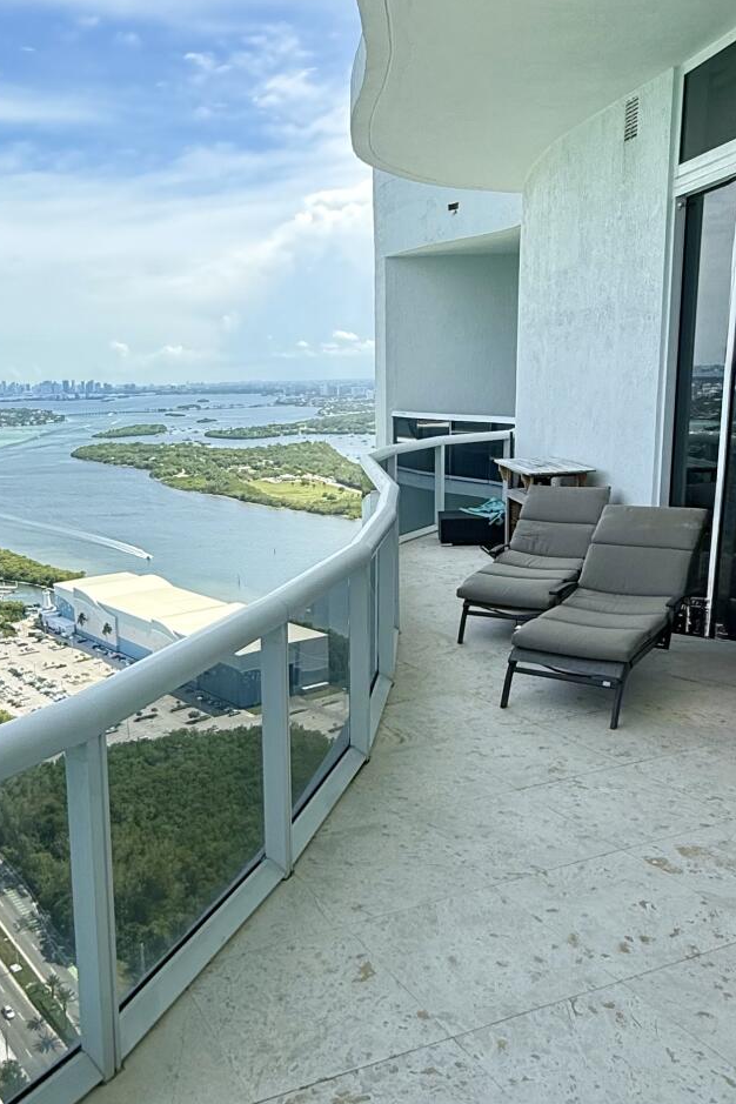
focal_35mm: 31
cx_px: 208
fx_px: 951
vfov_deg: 60.3
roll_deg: +1.3
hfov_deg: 41.4
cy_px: 568
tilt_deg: -10.6
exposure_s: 1/942
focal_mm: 2.22
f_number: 2.2
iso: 50
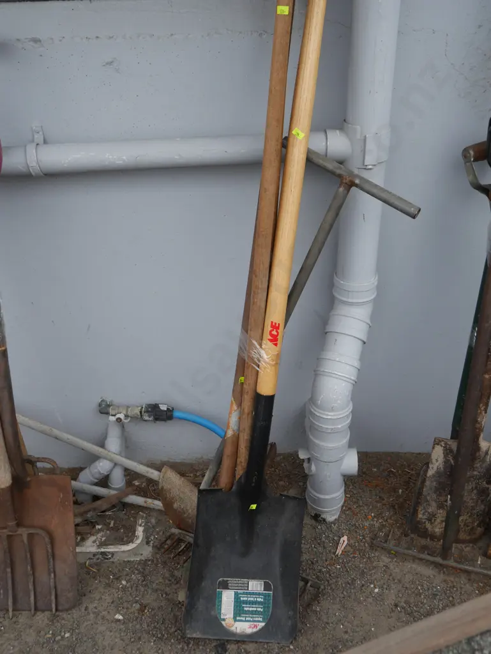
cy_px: 327
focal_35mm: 34
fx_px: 642
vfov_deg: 53.9
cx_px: 246
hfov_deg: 41.8
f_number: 4.5
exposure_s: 1/200
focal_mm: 17
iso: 200
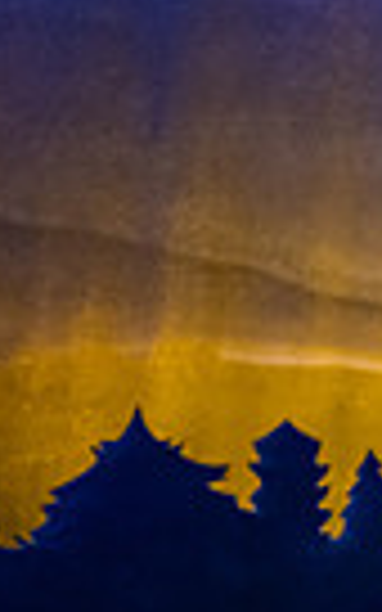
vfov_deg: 4.3
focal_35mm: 488
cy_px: 200
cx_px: 989
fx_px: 8129
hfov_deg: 2.7
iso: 3200
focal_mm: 112
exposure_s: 1/200
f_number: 3.2
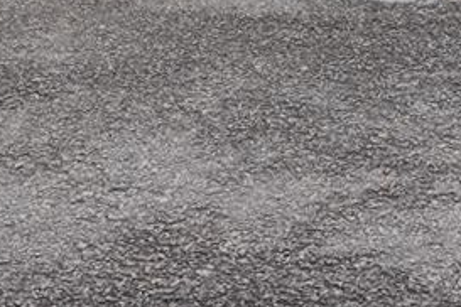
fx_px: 2254
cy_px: -784
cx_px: 123
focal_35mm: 176
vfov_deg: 6.7
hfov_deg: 11.7
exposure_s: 1/100
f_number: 11
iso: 100
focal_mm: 24
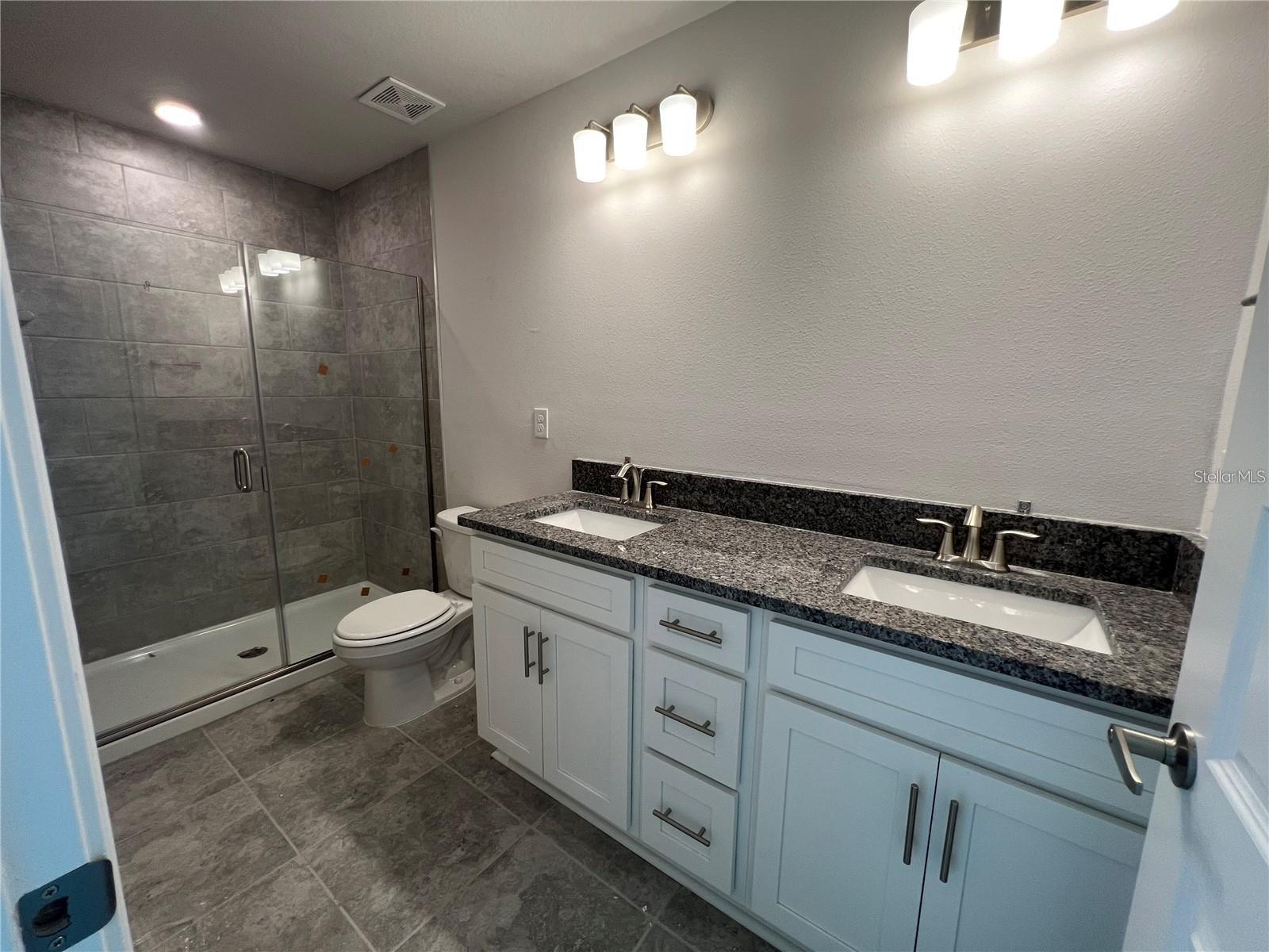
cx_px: 634
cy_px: 476
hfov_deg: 106.2
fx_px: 477
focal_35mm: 13
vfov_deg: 89.9
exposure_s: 1/120
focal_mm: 1.57
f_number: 1.8
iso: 125
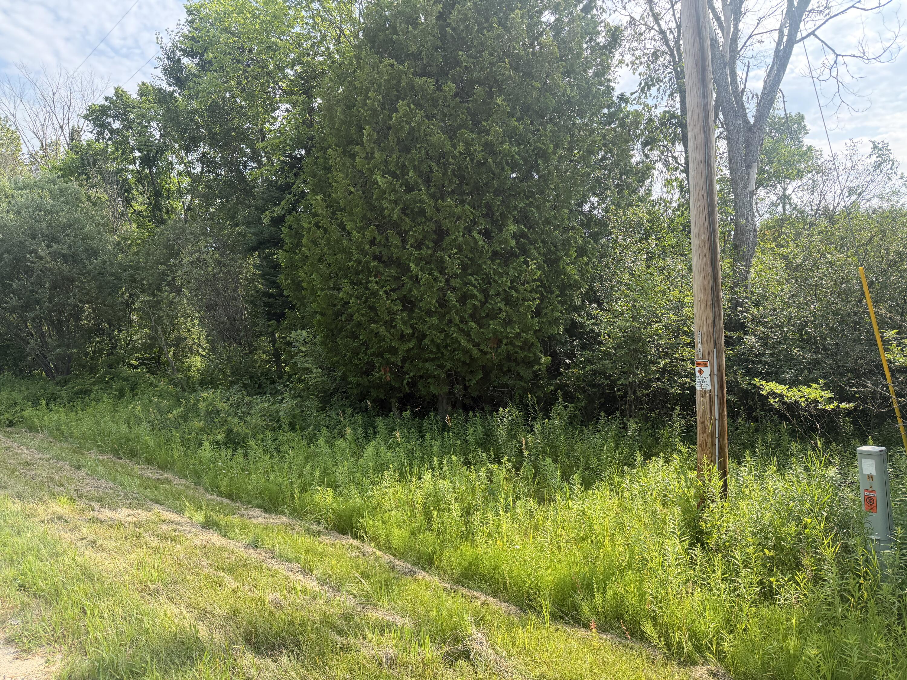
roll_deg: +2.3
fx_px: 629
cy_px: 340
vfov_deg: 56.8
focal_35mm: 24
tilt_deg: -0.2
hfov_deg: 71.6
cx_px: 454
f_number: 1.78
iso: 100
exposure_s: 1/1727
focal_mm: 6.76
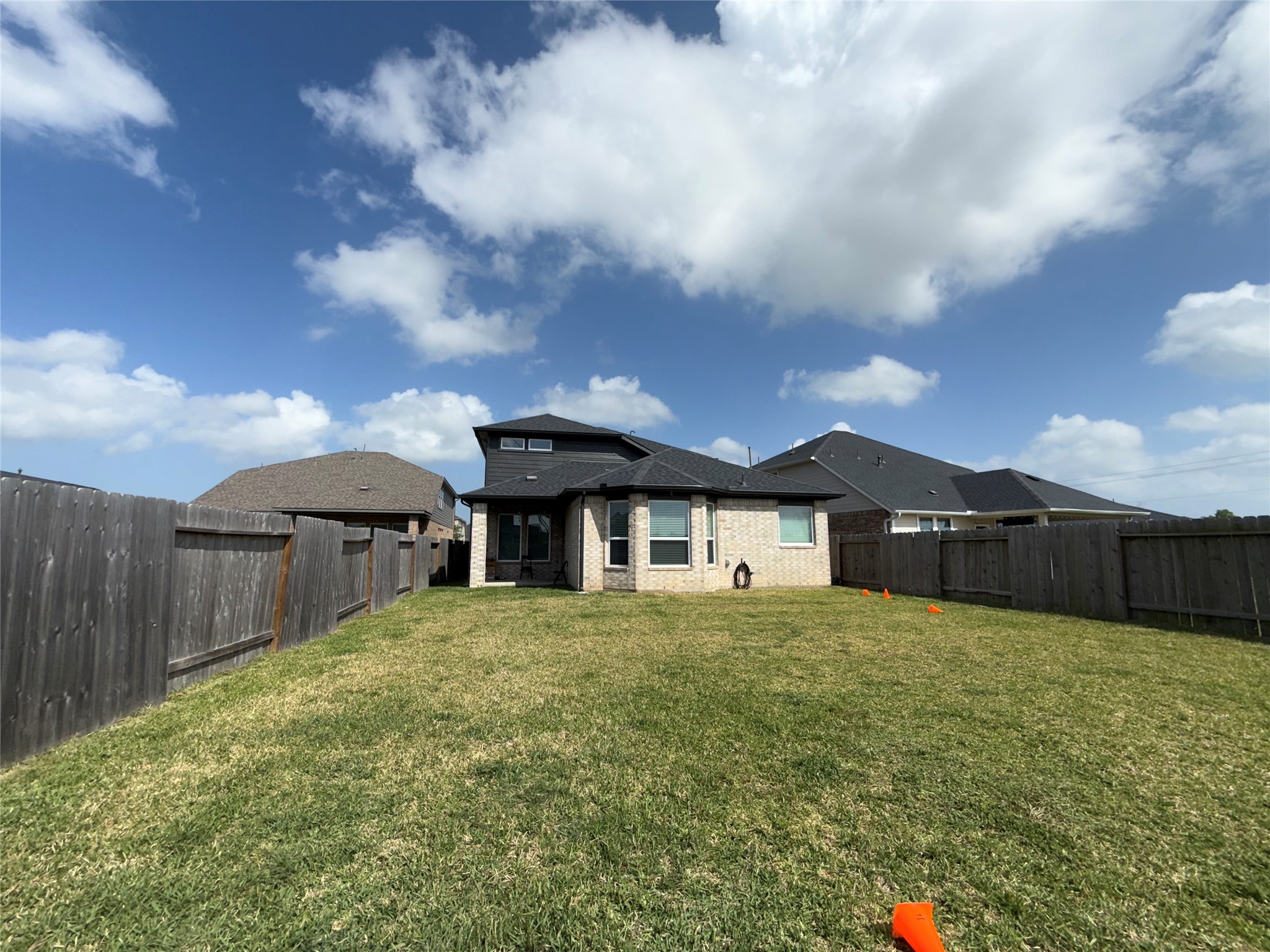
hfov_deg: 102.1
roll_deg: +2.4
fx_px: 514
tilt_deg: +1.8
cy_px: 476
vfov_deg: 85.7
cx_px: 635
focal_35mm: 14
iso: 16
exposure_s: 1/1613
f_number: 2.2
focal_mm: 2.22
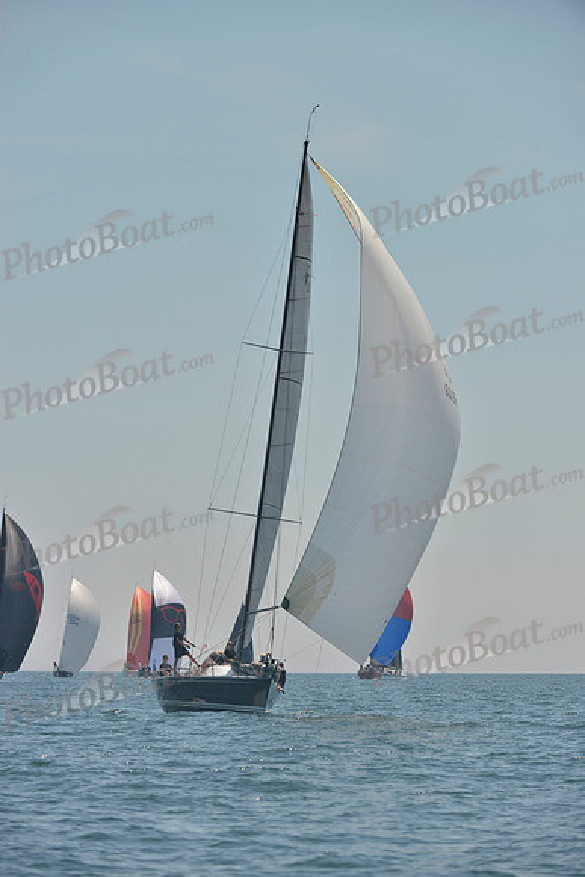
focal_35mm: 200
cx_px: 292
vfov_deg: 10.3
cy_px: 438
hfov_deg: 6.9
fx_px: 4872
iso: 200
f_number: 7.1
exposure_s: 1/1250
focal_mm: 200
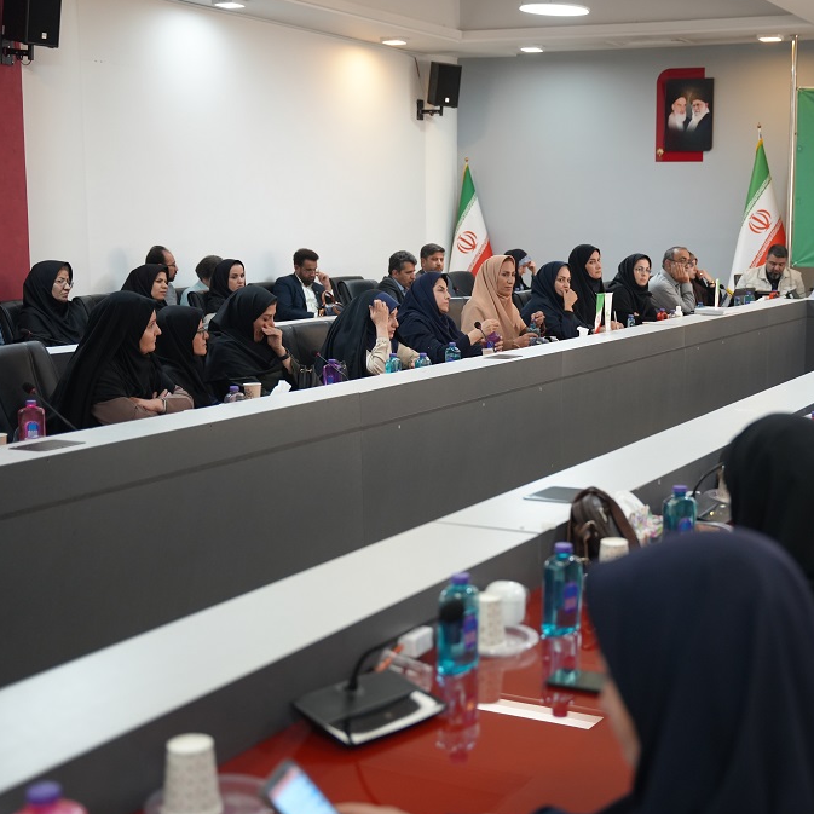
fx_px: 1413
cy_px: 409
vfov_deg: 32.1
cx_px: 555
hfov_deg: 31.8
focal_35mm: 53
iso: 1600
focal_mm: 41.1
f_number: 2.8
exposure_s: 1/125
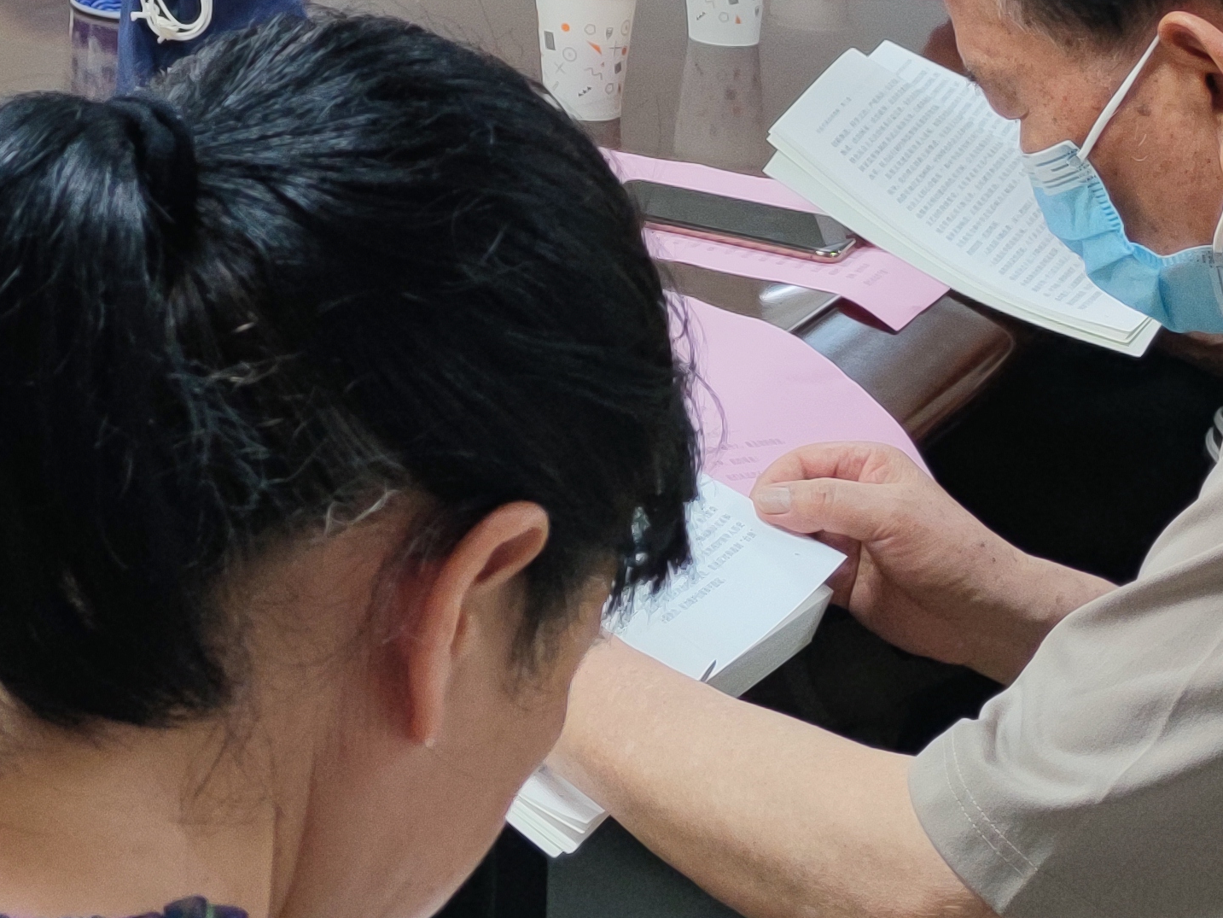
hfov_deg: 19.3
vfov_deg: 13.6
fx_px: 3427
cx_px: -165
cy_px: -744
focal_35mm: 97
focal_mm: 6.72
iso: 118
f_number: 1.69
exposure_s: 1/50
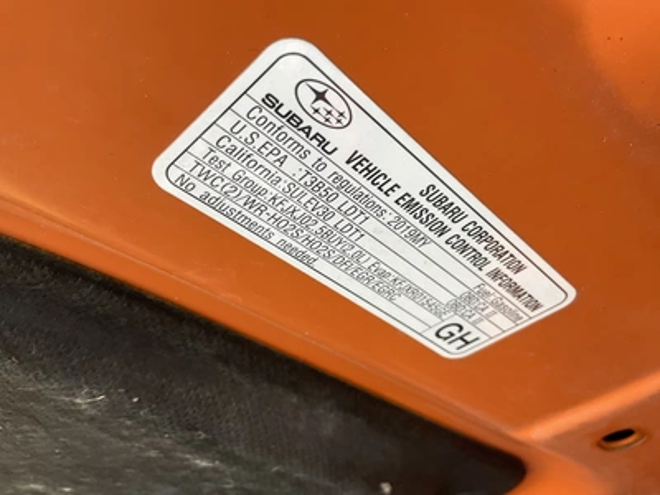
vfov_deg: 48.2
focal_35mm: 29
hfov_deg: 61.7
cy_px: 248
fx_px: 553
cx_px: 330
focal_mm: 3
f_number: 1.8
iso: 64
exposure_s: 1/122
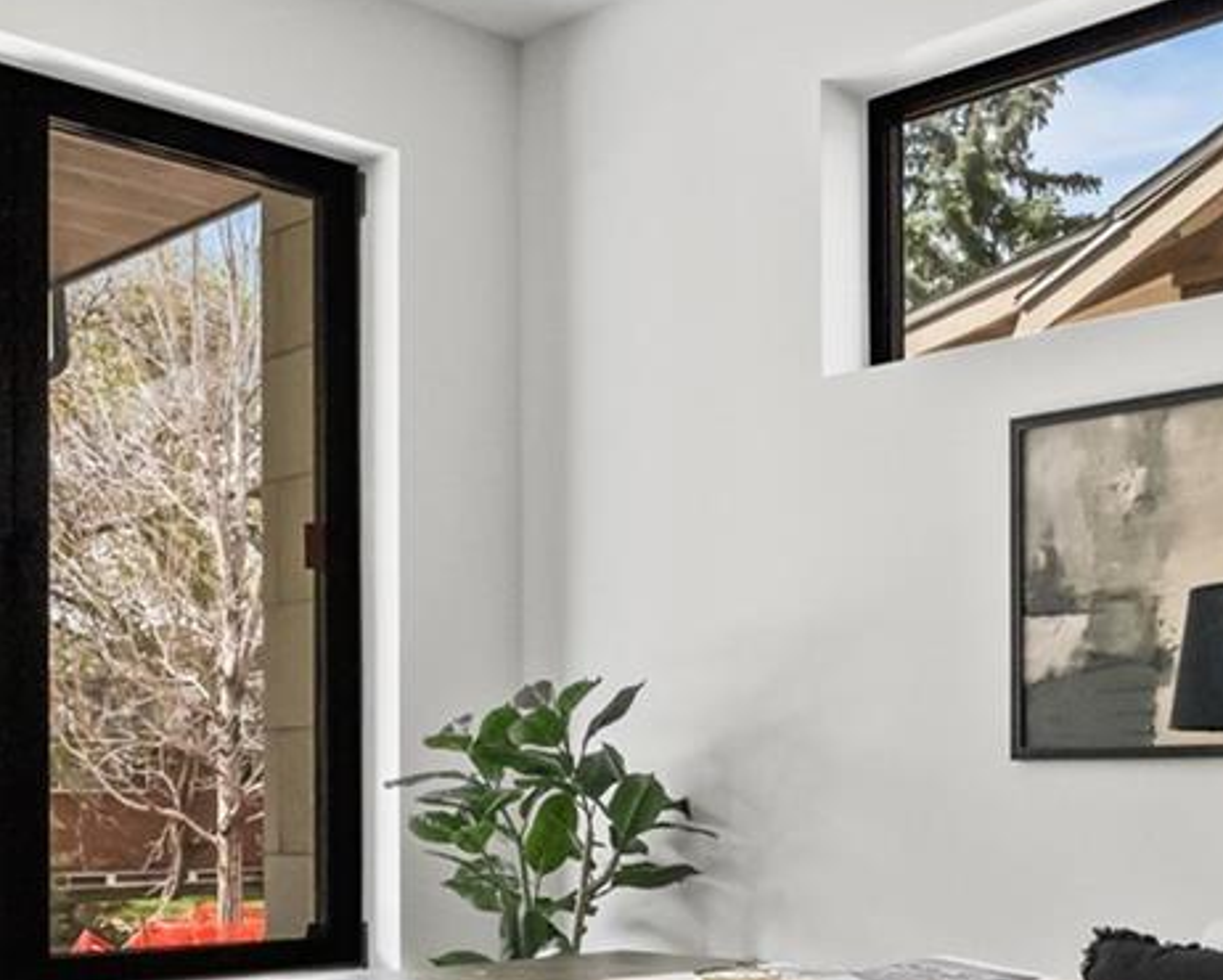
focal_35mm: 52
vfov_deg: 28.5
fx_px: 1883
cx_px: 757
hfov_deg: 35.8
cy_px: 781
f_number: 8
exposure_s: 1/100
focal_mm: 16
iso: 6400
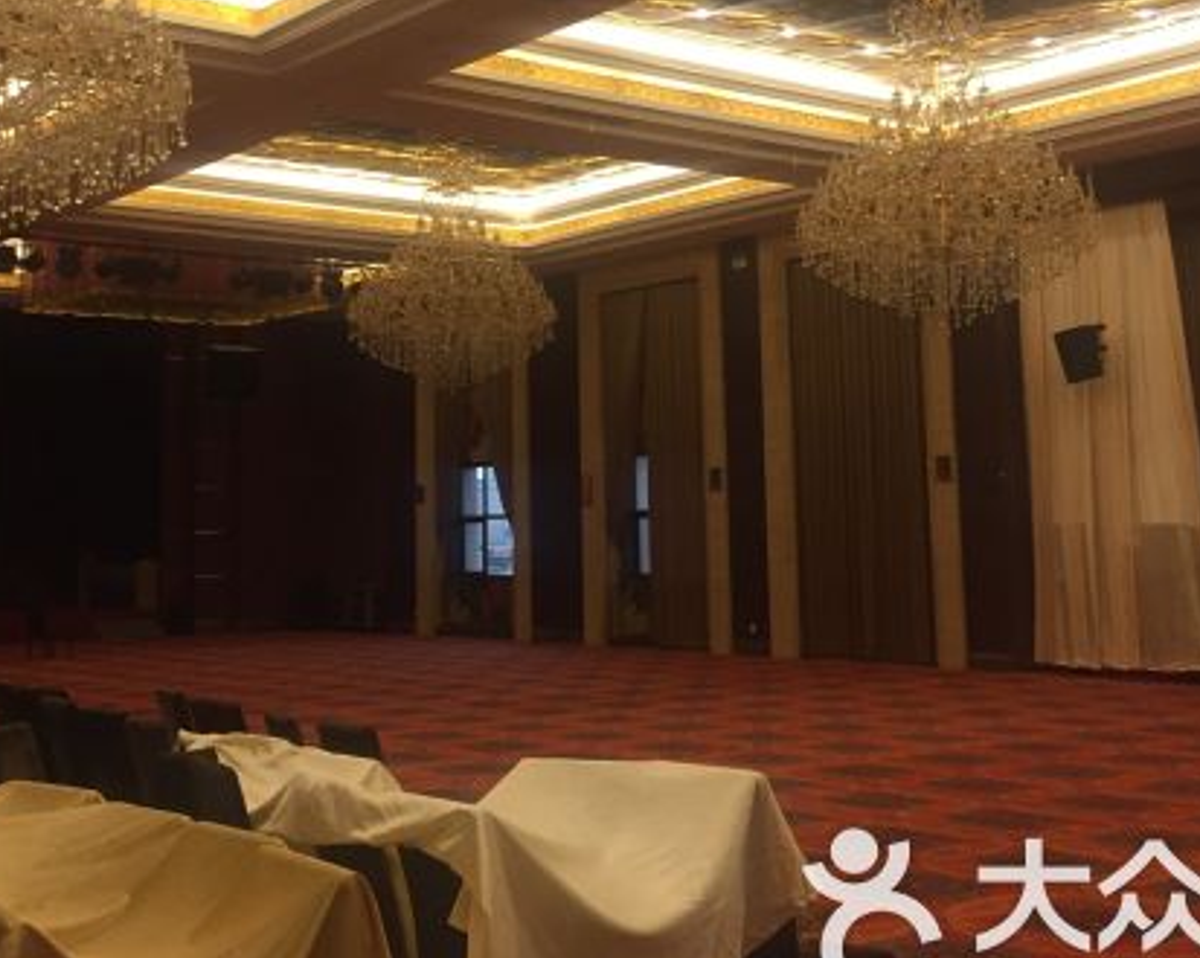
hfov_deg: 38.7
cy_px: 286
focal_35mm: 48
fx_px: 1704
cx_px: 514
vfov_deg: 31.1
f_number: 2.2
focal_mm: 4.15
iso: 64
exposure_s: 1/33
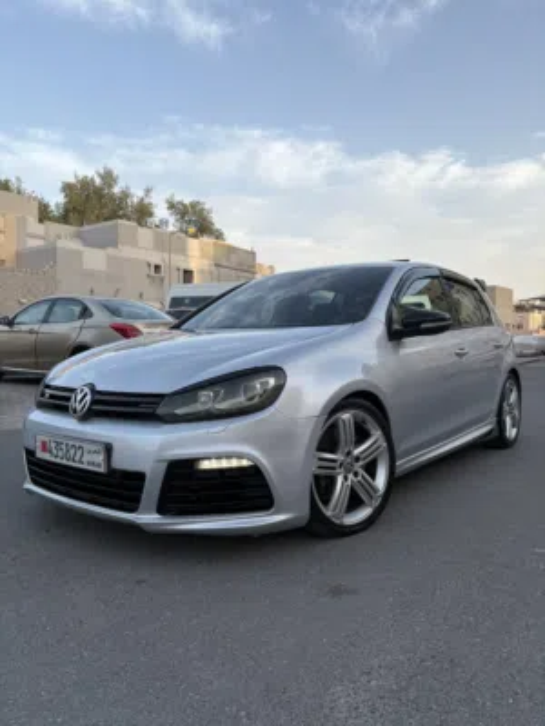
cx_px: 272
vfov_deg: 67.3
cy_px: 363
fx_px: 546
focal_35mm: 26
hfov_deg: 53.1
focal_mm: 5.96
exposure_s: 1/801
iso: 50
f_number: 1.6
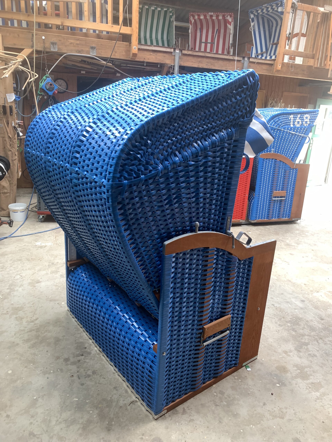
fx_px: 332
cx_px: 166
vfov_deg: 67.3
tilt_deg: -17.6
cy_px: 221
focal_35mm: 26
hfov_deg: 53.1
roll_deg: -3.2
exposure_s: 1/60
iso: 100
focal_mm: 4.25
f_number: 1.8
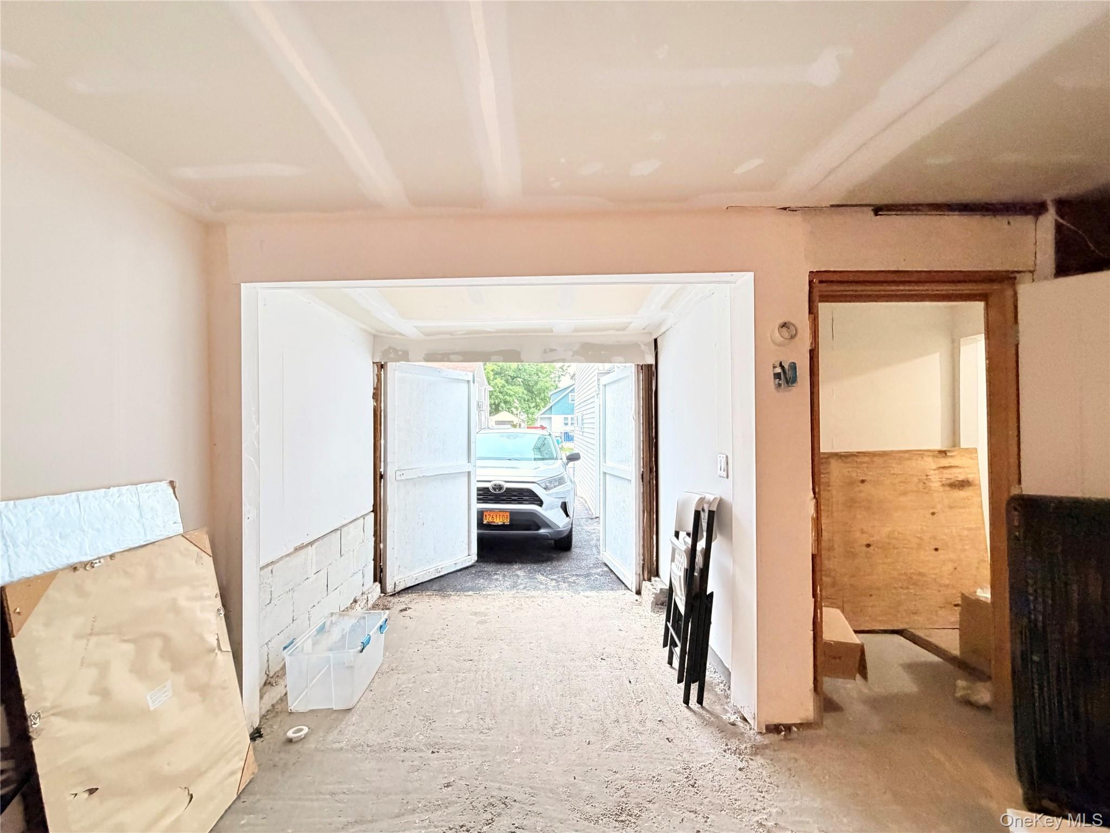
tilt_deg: +1.2
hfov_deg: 102.1
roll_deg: +0.3
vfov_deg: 85.7
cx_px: 555
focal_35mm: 14
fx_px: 449
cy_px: 416
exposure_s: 1/60
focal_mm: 2.22
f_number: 2.2
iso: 500
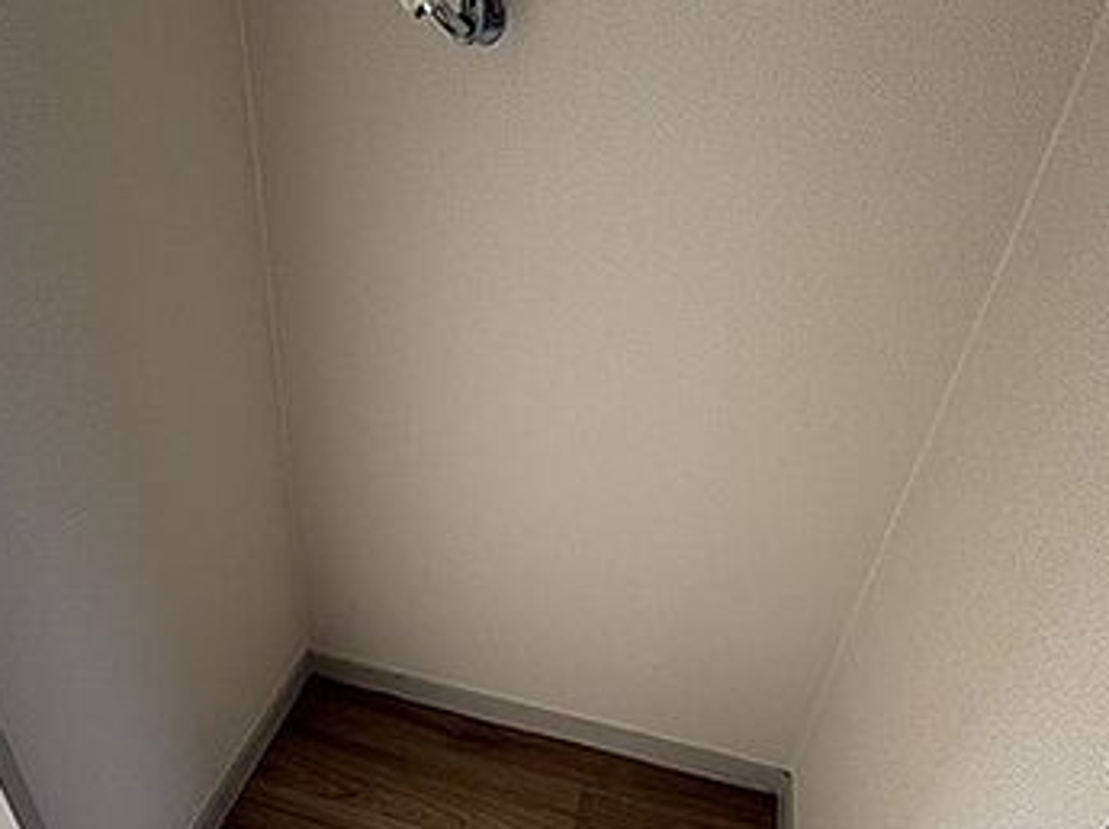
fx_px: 832
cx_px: 473
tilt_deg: -34.8
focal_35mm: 26
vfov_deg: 52.7
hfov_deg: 67.0
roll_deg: -2.3
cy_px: 482
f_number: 2.2
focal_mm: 2.22
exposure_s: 1/99
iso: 100
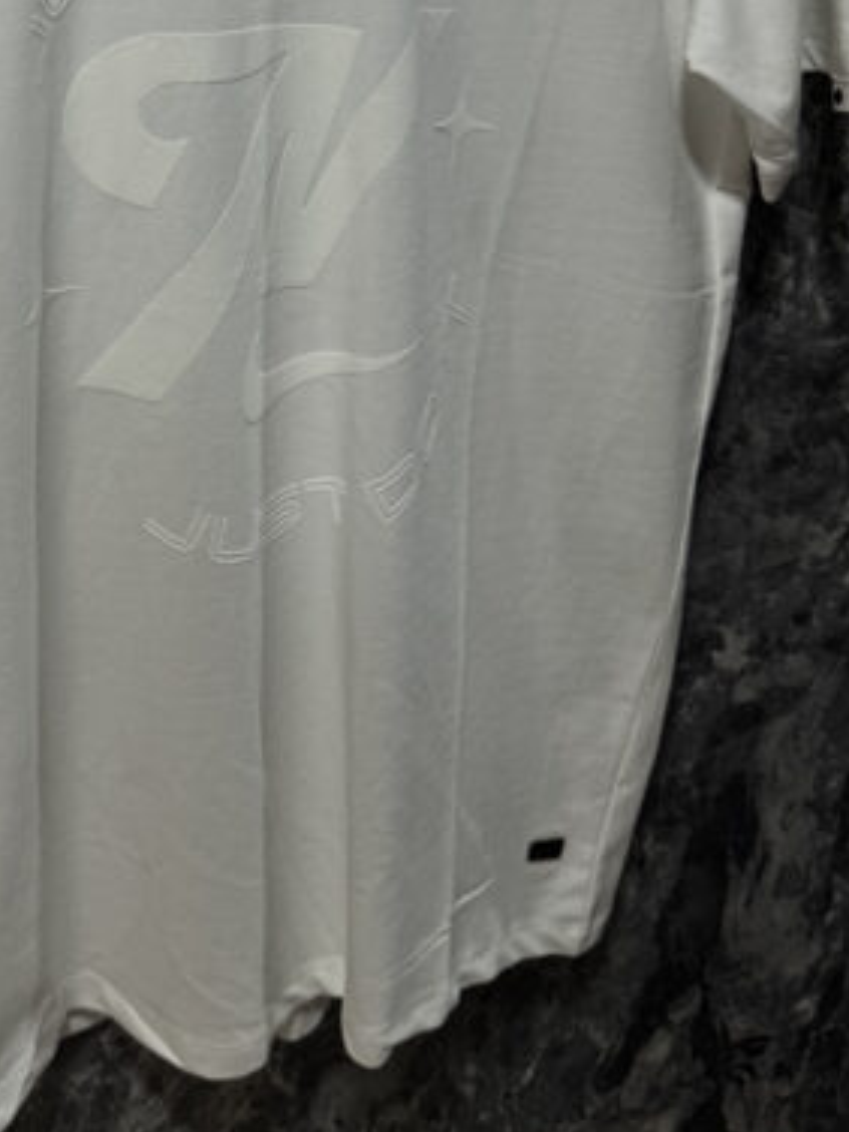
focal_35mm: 51
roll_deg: +1.2
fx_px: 1668
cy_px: 181
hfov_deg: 28.0
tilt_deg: -19.5
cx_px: 175
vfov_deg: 35.9
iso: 100
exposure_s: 1/120
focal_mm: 6.76
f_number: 1.78
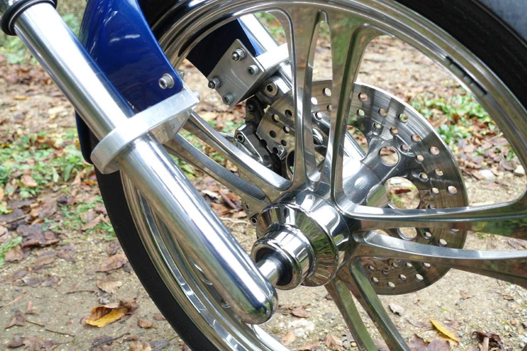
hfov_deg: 48.5
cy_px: 176
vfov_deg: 33.4
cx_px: 264
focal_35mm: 40
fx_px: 586
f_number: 2.8
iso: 125
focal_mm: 14.7
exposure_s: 1/60
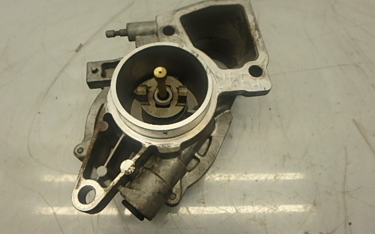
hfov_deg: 72.5
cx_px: 182
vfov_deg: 49.1
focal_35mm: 25
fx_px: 255
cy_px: 100
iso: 500
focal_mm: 3.7
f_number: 3.5
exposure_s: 1/250
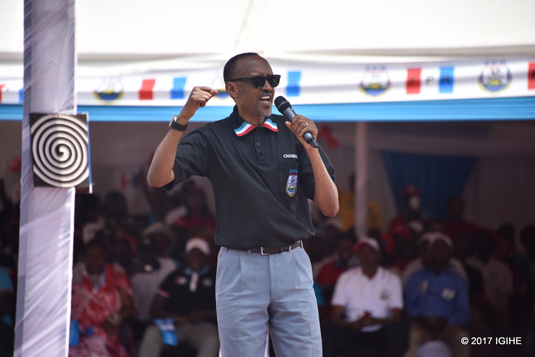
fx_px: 4461
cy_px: 178
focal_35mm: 300
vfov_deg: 4.6
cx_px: 268
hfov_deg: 6.9
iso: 1000
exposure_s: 1/2000
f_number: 5.6
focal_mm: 300
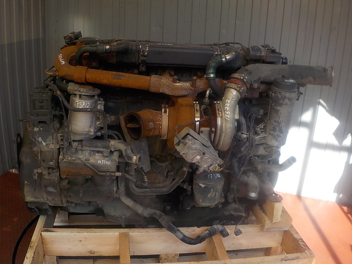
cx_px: 176
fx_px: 305
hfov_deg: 60.0
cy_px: 132
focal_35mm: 30
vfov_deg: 46.8
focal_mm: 4.1
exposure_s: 1/200
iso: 125
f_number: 3.3
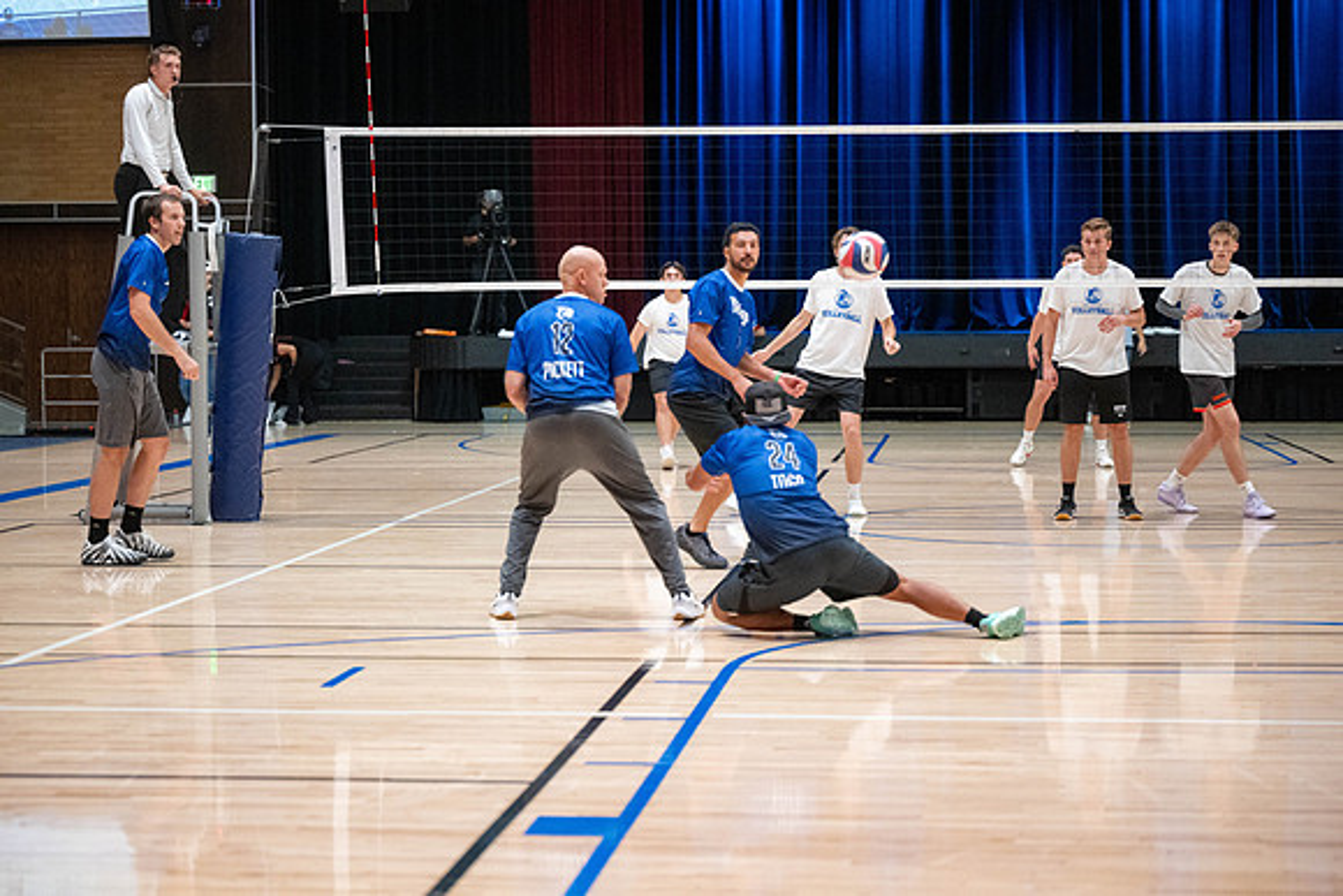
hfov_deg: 24.8
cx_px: 672
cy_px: 448
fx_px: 3060
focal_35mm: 82
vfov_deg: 16.7
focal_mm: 82
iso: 6400
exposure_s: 1/400
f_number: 2.8
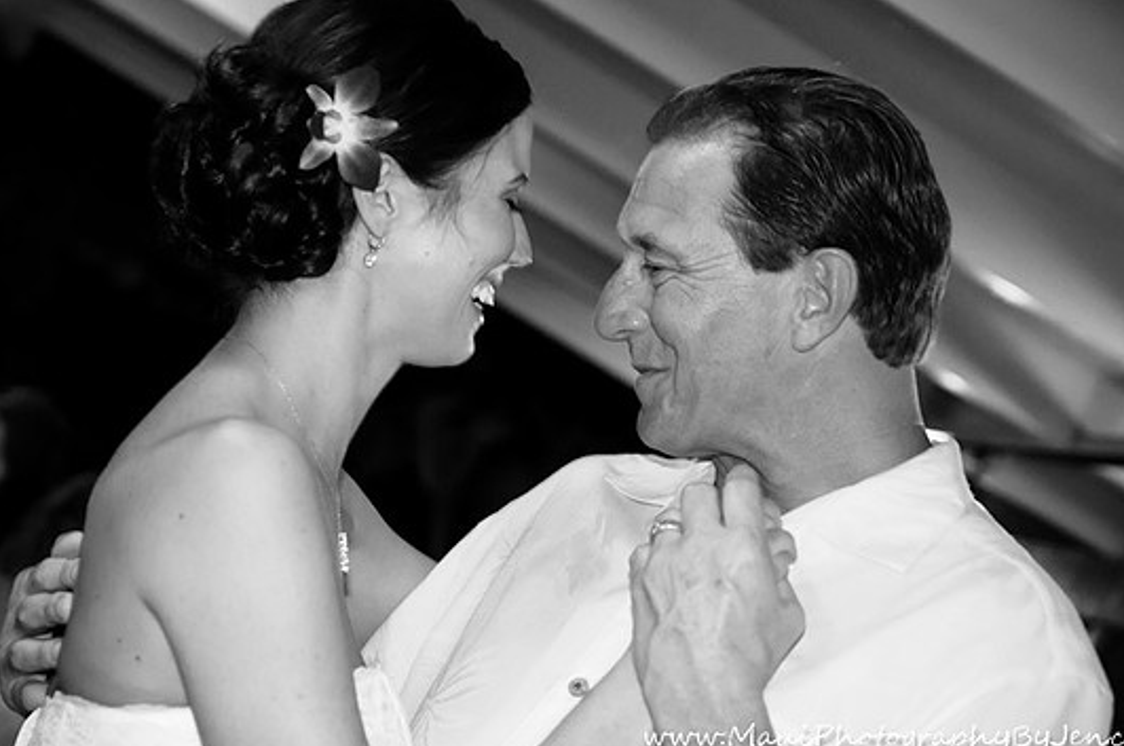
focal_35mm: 85
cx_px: 556
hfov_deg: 23.9
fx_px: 2650
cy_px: 356
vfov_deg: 16.0
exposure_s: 1/50
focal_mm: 52
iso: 3200
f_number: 2.8
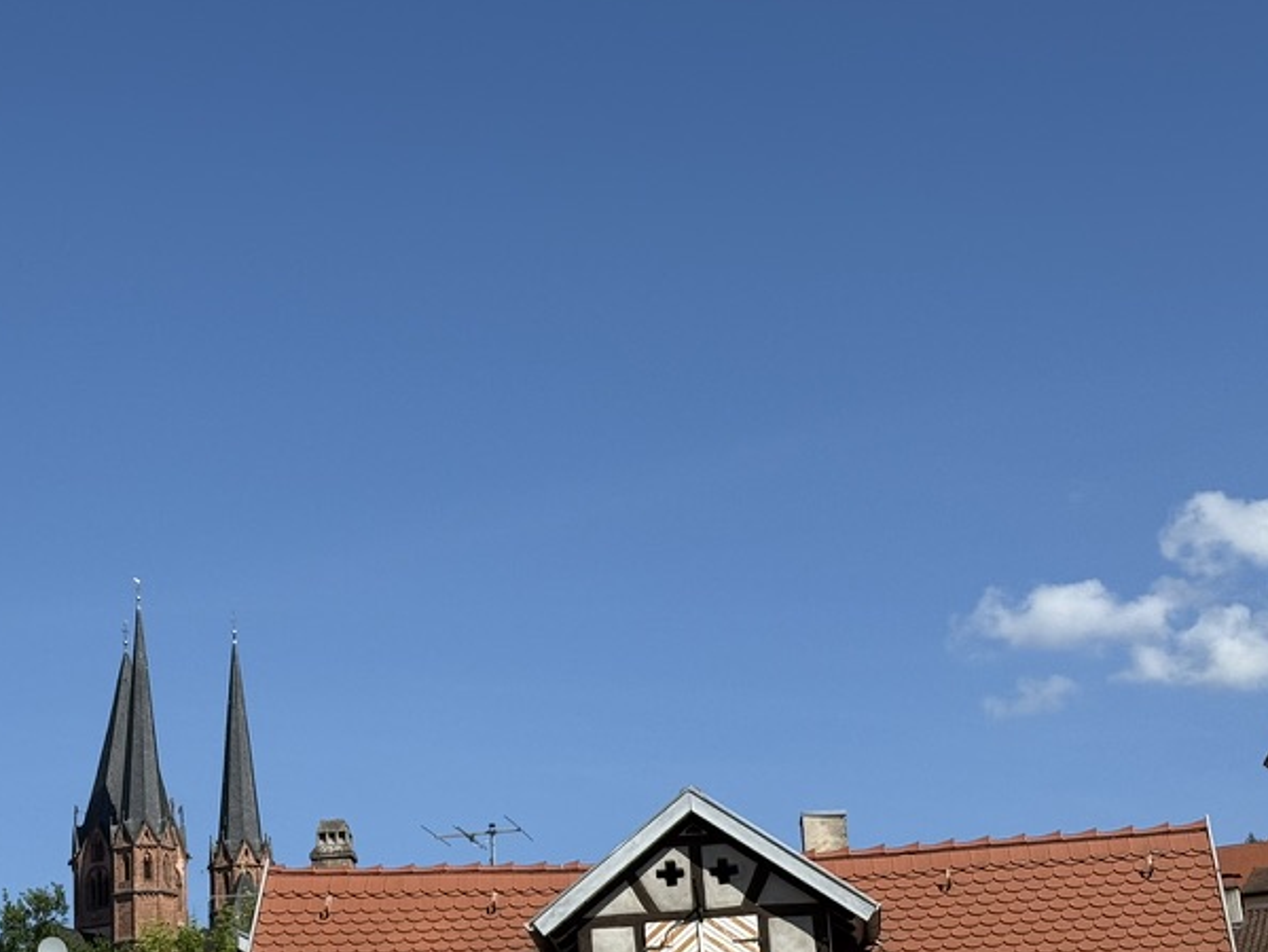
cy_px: 578
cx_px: 307
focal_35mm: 82
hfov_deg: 23.6
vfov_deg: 18.0
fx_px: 3006
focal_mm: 6.76
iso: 64
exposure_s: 1/6024
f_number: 1.78
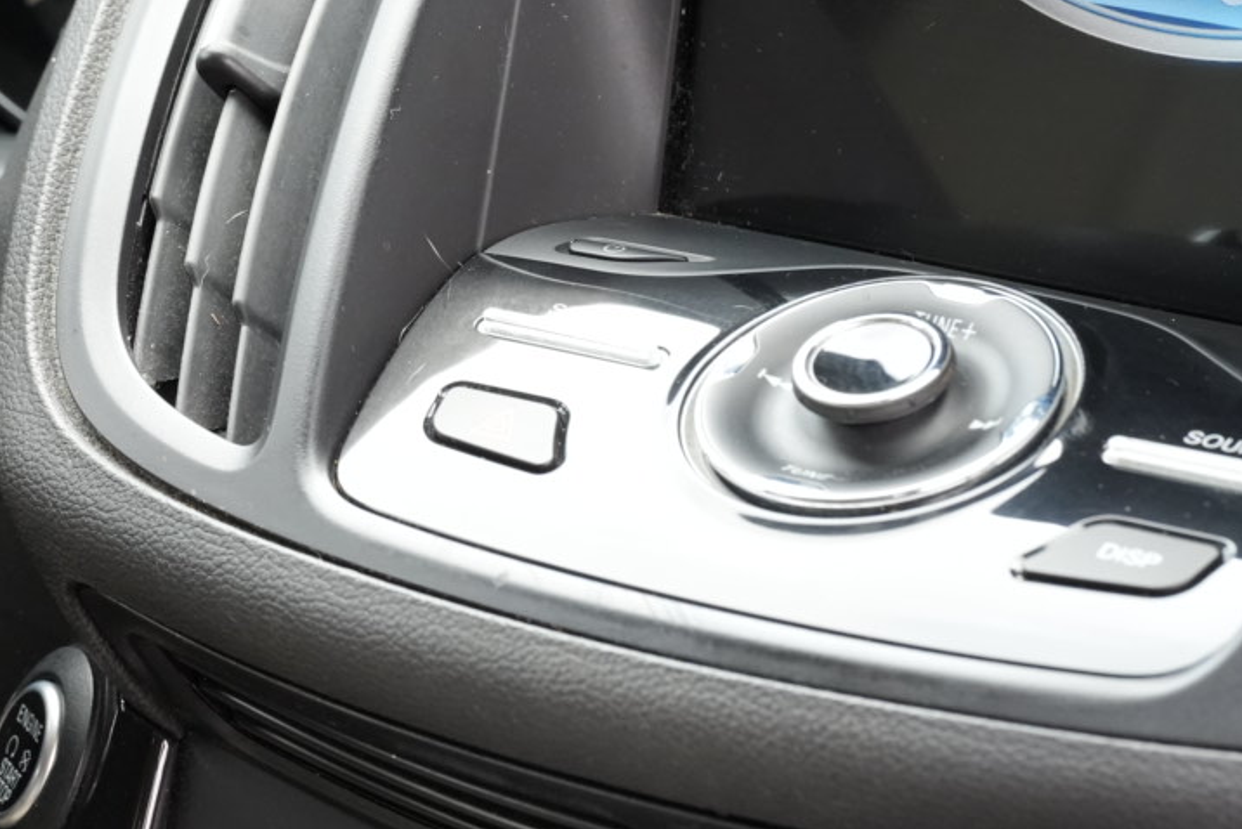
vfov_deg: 5.8
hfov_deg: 8.6
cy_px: 116
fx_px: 8179
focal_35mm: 237
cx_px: -97
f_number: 8
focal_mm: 105
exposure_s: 1/250
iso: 3200
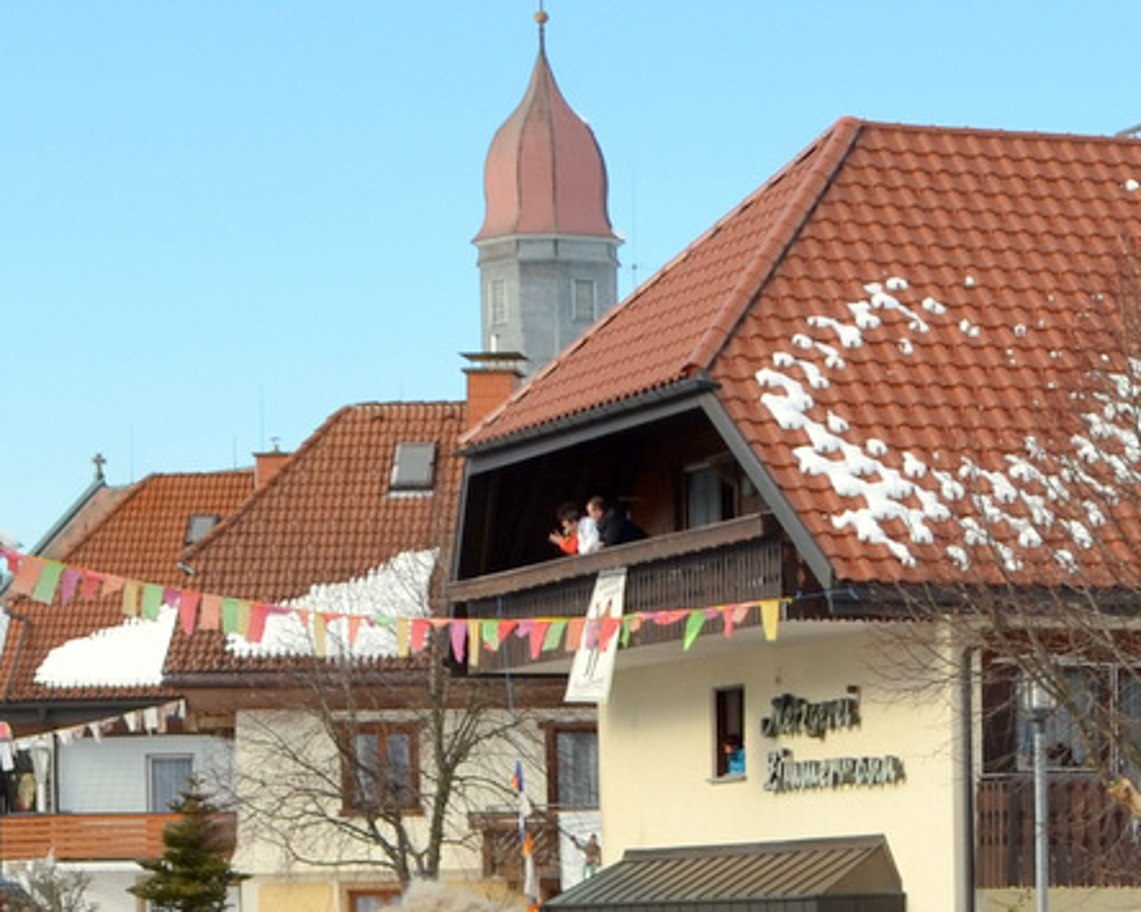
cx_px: 935
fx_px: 4457
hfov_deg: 14.5
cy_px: 1211
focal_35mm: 132
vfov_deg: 11.4
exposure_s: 1/200
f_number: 8
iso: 100
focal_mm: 26
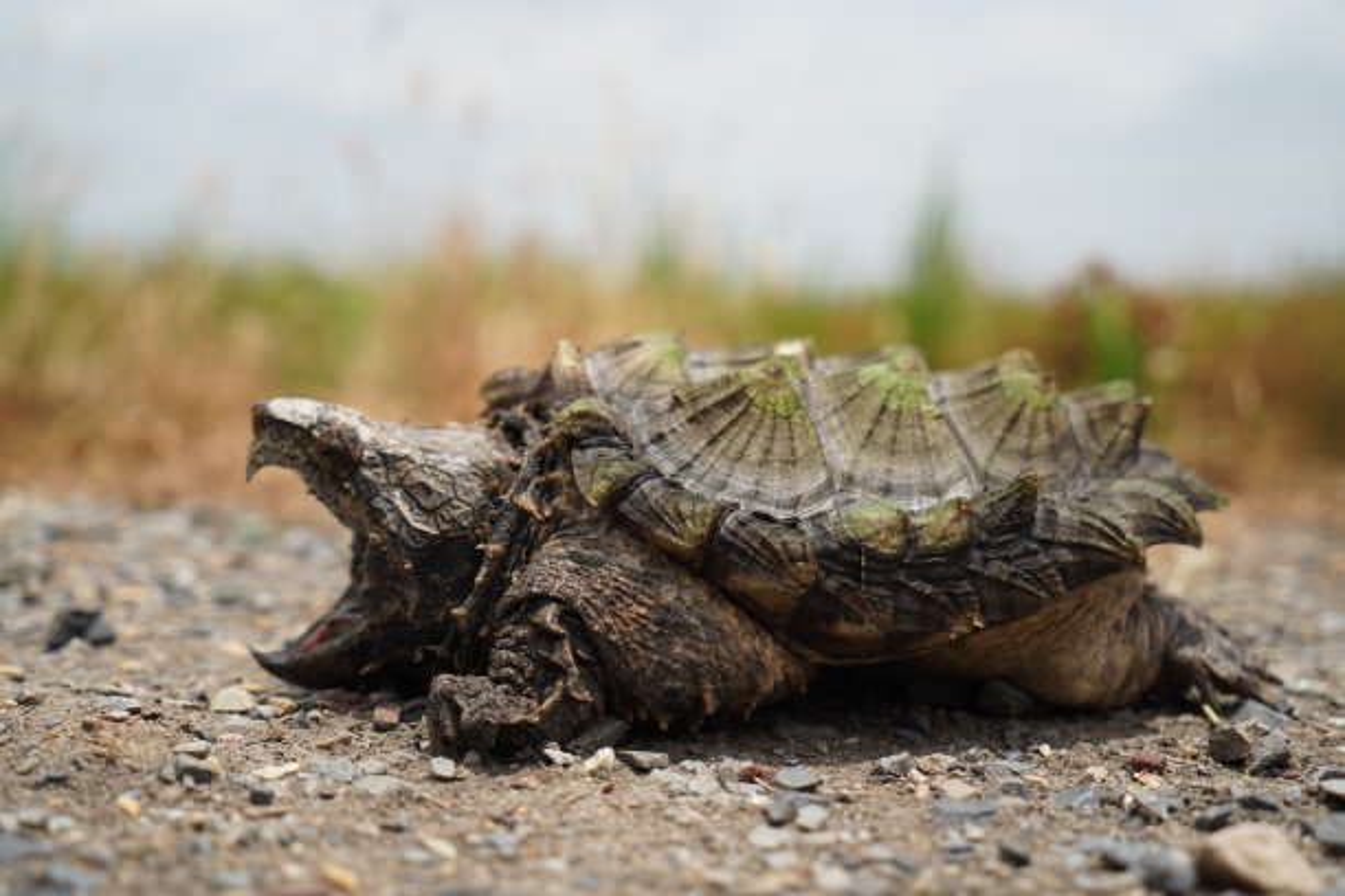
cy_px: 448
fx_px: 1718
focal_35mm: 46
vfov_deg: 29.2
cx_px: 672
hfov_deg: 42.7
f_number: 4
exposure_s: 1/2000
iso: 200
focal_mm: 46
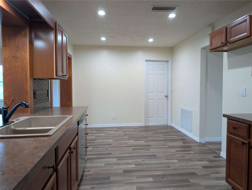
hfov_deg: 71.5
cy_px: 95
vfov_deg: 56.9
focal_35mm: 24
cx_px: 126
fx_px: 175
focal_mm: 6.9
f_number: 1.68
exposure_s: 1/24
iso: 73
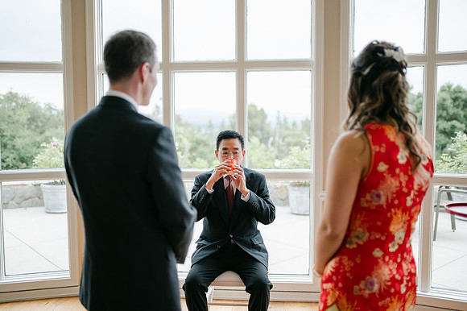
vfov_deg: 37.8
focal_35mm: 35
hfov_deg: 54.5
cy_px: 156
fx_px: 454
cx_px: 234
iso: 100
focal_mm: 35
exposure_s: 1/1000
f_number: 1.4
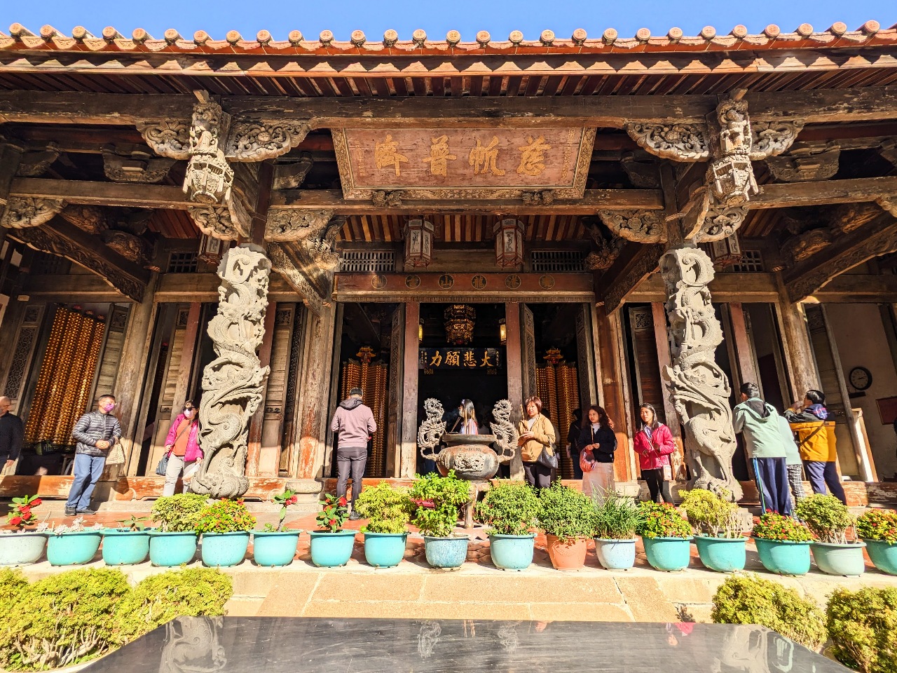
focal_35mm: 16
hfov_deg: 94.5
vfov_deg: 78.1
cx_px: 448
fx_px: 415
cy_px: 336
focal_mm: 2.22
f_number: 2.2
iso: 32
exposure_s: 1/751
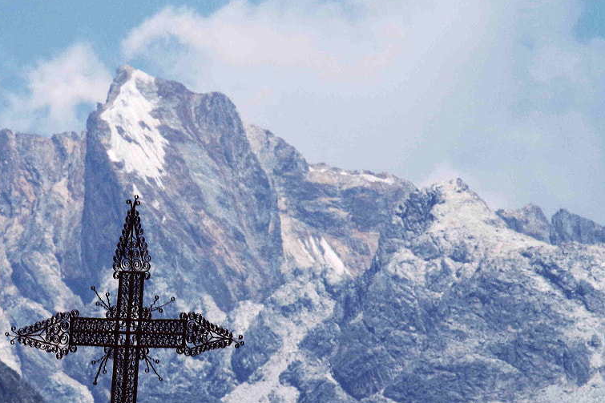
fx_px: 10148
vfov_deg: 2.3
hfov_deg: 3.4
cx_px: 132
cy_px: 288
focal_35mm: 604
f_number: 29
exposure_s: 1/125
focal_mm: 190
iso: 200
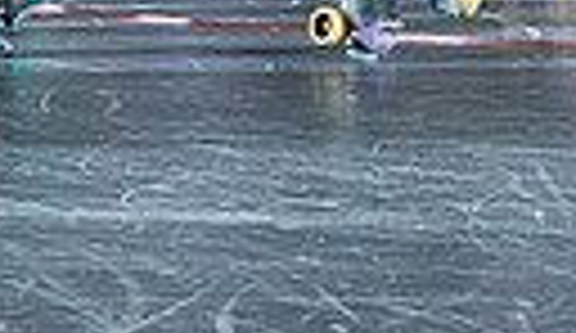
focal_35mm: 374
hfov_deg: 5.7
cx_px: -50
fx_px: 5751
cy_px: -309
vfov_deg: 3.3
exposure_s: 1/160
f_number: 7.1
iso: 800
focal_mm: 70
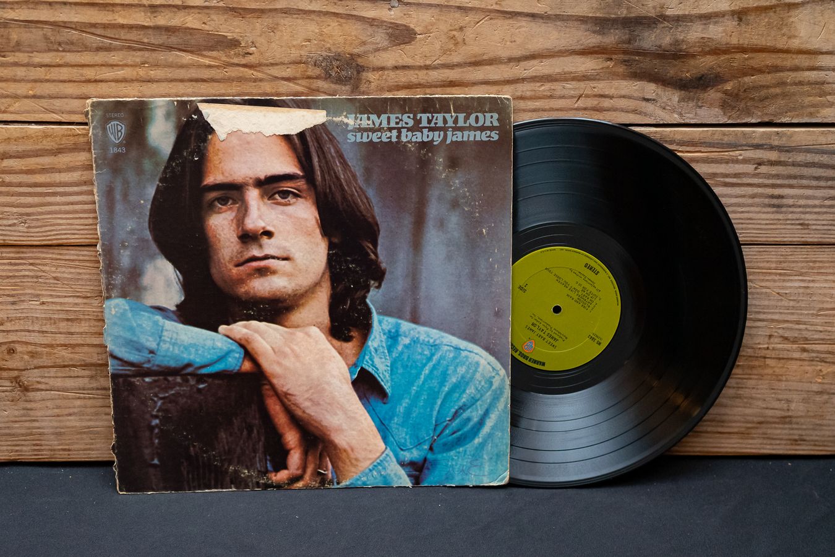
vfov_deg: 27.6
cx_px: 421
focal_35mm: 49
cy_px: 282
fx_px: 1135
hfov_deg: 40.4
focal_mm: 43
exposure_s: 1/60
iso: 3200
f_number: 4.5
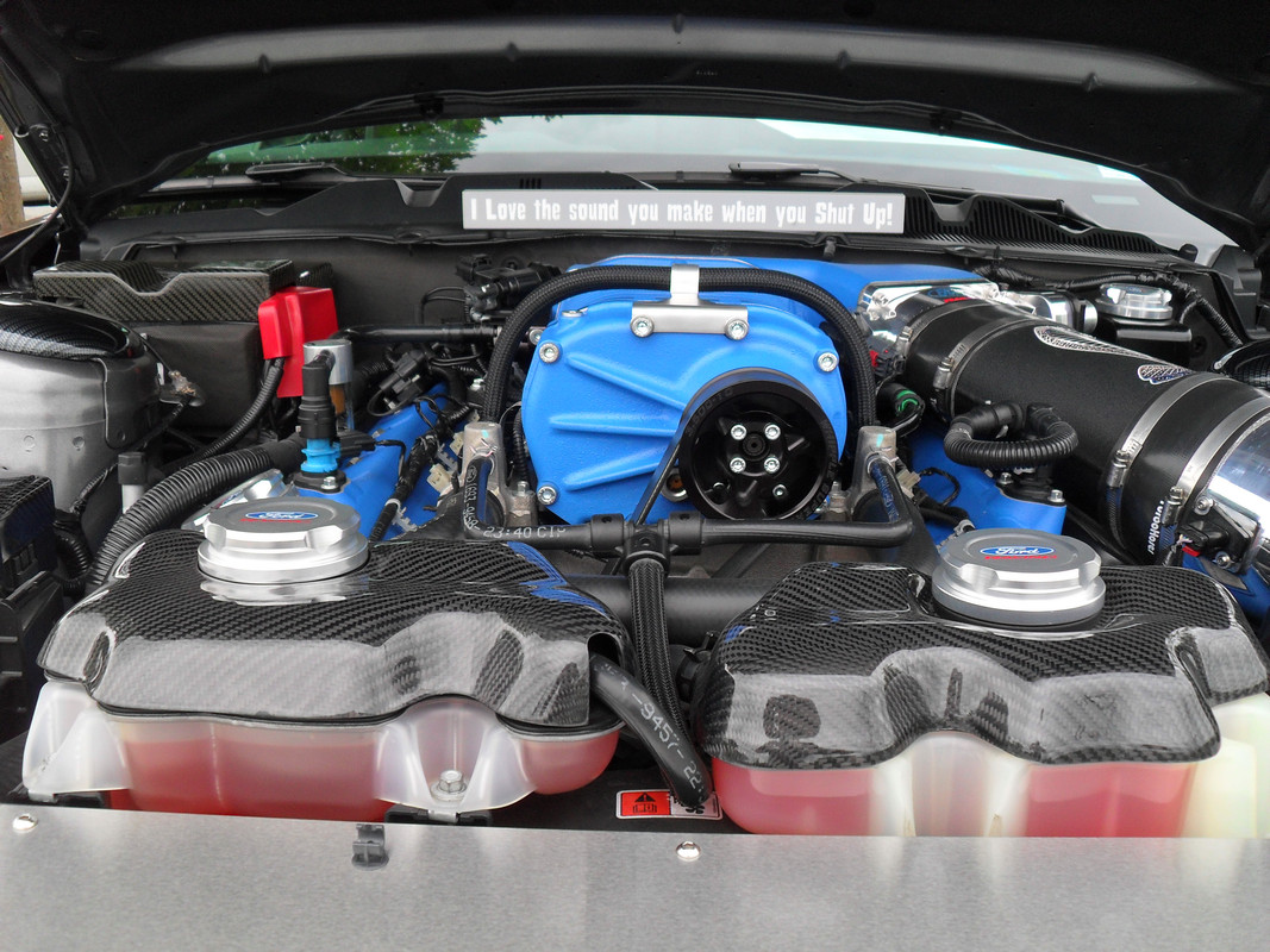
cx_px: 635
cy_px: 476
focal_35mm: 35
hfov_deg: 52.6
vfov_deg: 40.7
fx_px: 1284
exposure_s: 1/250
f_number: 2.8
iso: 100
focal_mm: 6.2
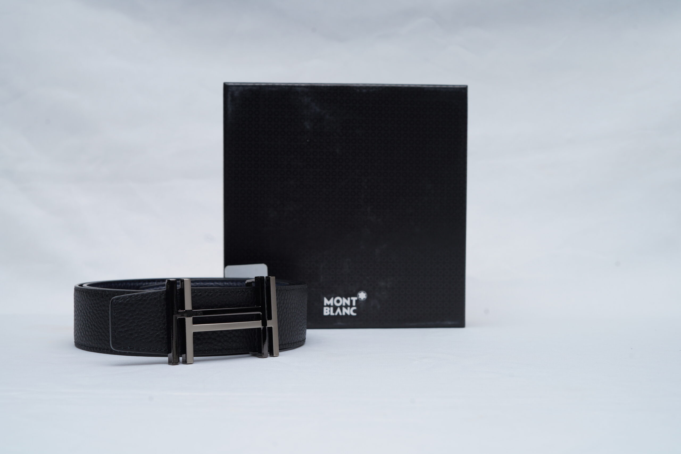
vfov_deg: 27.0
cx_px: 340
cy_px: 227
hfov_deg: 39.6
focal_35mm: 50
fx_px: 946
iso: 160
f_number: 9
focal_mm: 50
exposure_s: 1/160
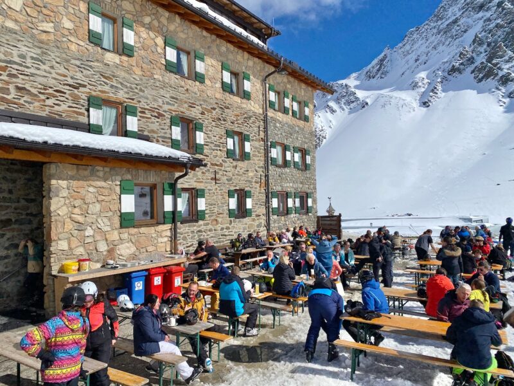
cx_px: 257
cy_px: 193
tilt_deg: +3.6
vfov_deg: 53.1
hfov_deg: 67.3
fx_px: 386
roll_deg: +1.5
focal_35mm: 26
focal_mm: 4.25
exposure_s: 1/8197
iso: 32
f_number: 1.8
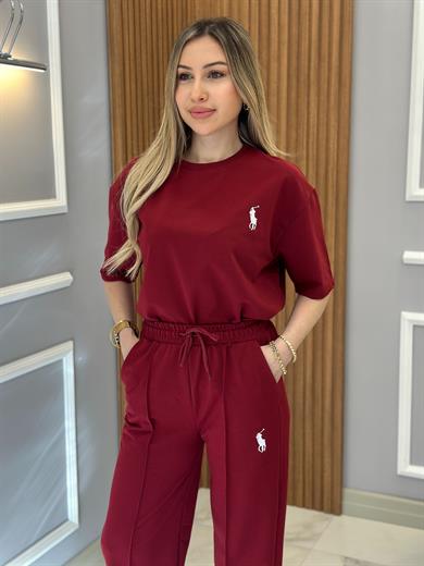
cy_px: 283
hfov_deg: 30.3
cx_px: 212
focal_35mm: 48
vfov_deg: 39.7
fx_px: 784
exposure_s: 1/100
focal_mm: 6.86
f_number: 1.78
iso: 125
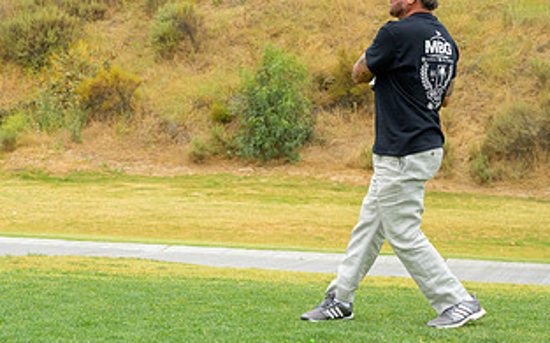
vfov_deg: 14.9
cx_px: 165
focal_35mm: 87
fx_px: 1303
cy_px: 96
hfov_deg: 23.7
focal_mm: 46
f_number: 4
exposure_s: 1/2500
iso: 800
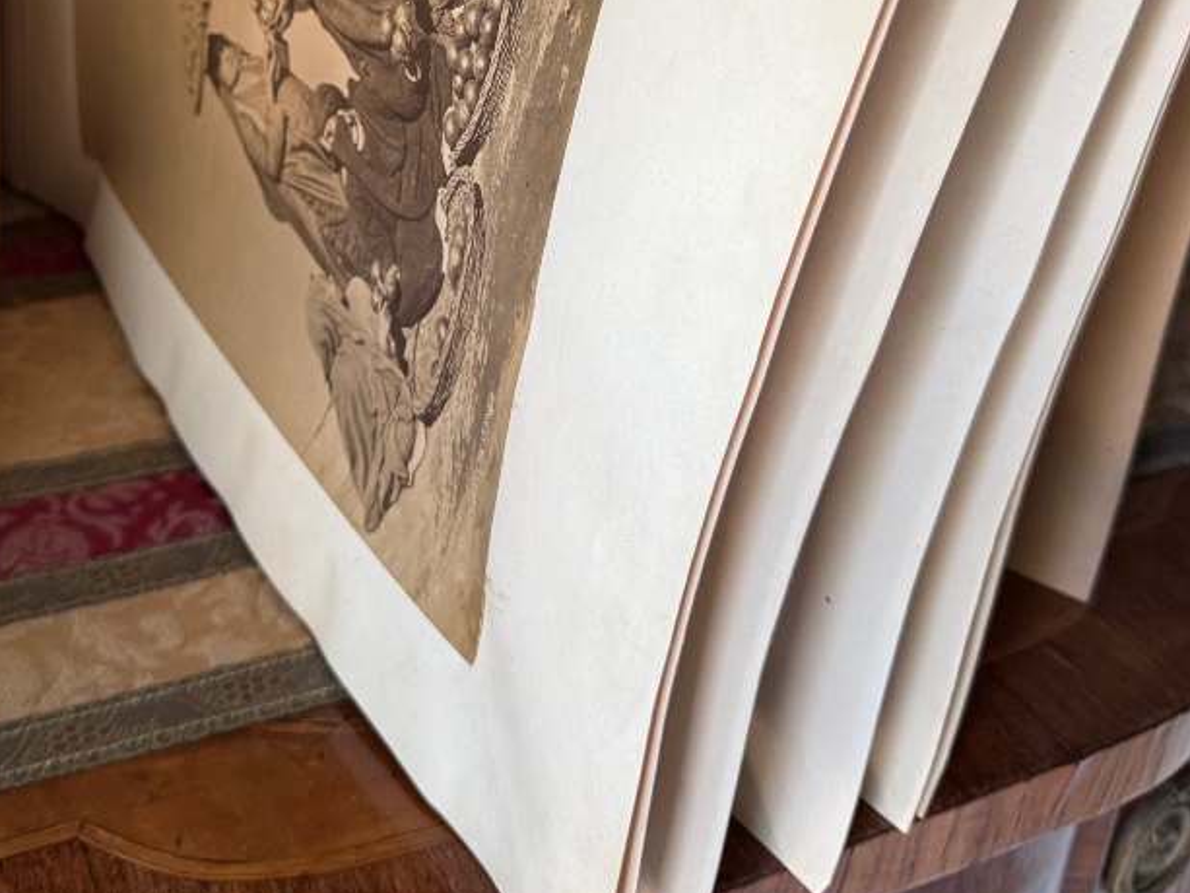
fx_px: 1616
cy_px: 54
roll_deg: -2.6
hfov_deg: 39.8
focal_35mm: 47
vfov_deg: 29.4
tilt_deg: -19.9
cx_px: 371
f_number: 1.78
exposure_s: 1/96
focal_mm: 6.76
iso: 200
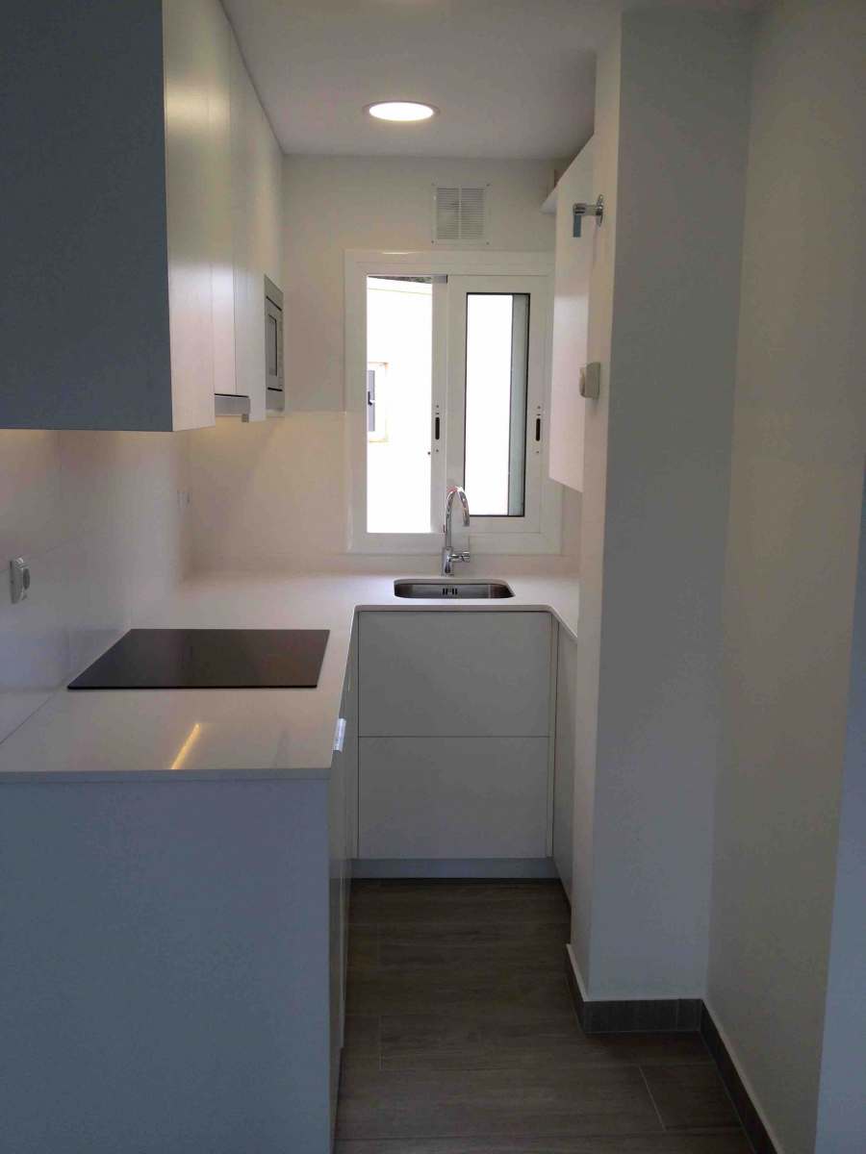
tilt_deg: -10.9
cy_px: 577
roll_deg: +0.6
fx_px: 1167
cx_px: 433
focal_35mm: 35
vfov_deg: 52.6
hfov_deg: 40.7
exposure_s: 1/119
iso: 50
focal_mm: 4.28
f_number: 2.4
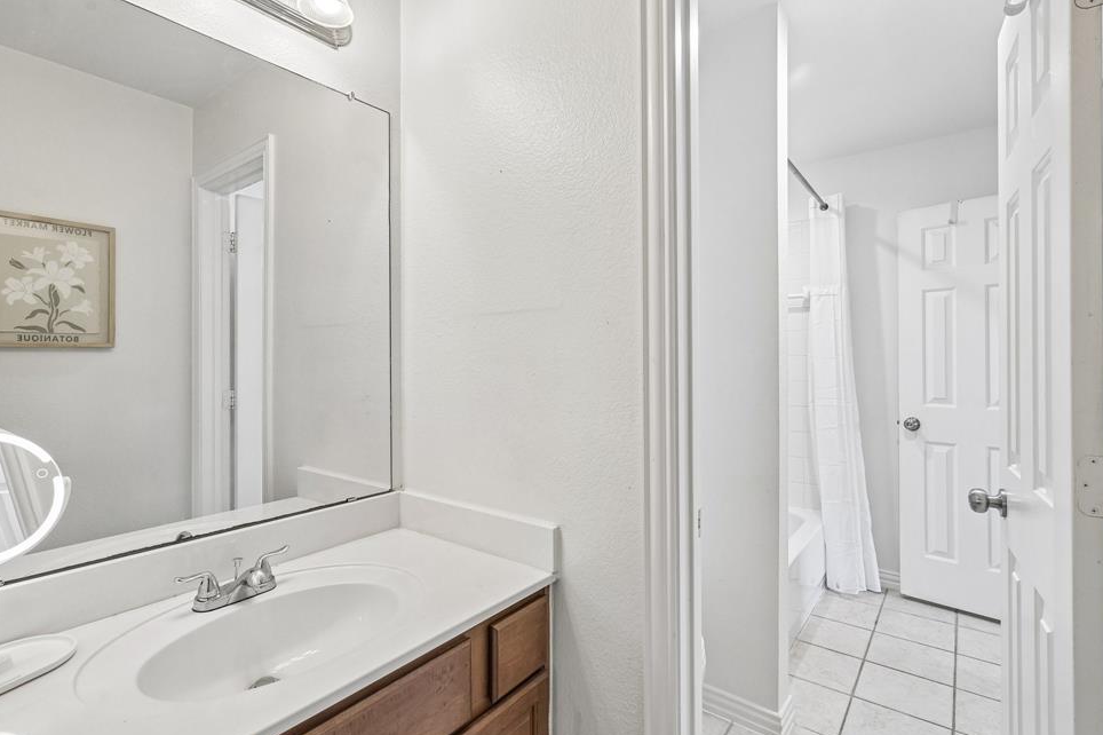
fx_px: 521
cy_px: 353
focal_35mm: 17
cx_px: 545
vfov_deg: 70.4
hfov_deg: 93.3
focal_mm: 16
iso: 400
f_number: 8
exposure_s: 1/40
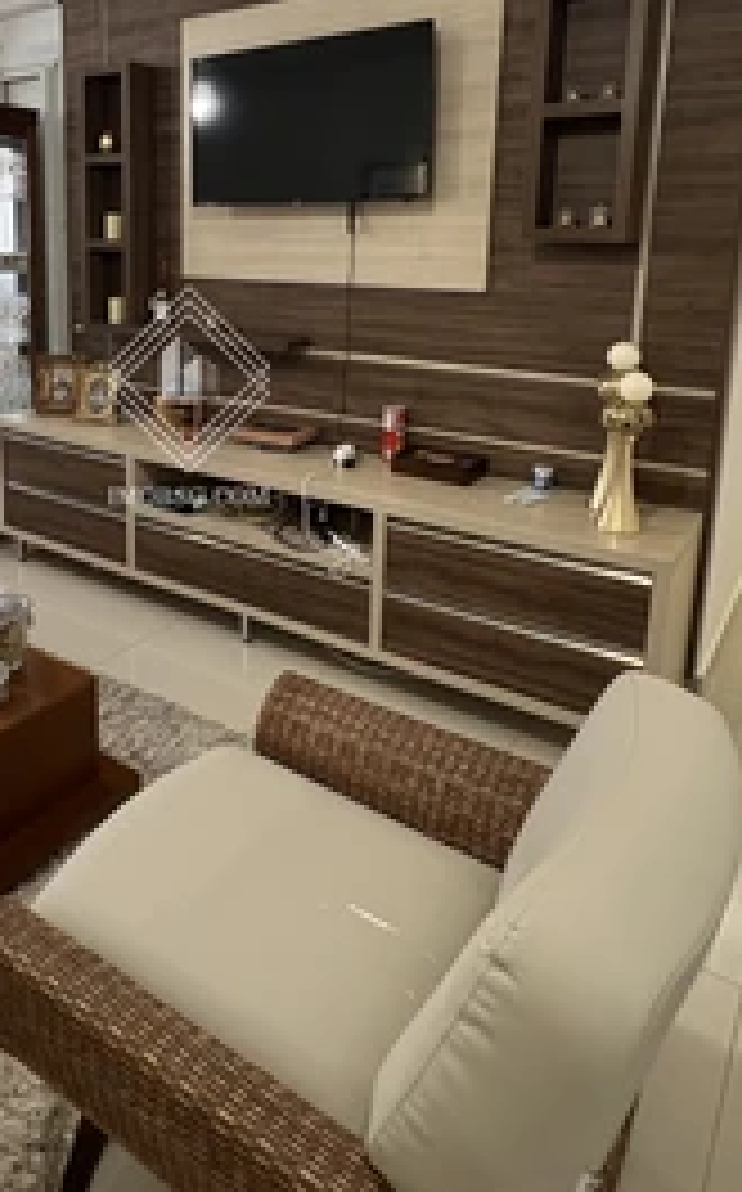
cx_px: 189
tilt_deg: -10.5
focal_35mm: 25
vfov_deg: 70.5
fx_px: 811
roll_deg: -0.5
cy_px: 396
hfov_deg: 47.4
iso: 320
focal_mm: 1.57
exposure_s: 1/60
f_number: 1.8
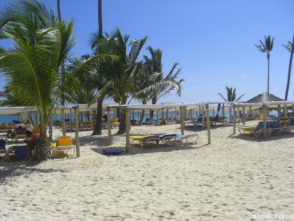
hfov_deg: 49.0
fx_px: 323
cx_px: 147
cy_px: 110
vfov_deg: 37.7
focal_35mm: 38
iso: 64
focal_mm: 6.2
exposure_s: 1/250
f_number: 8
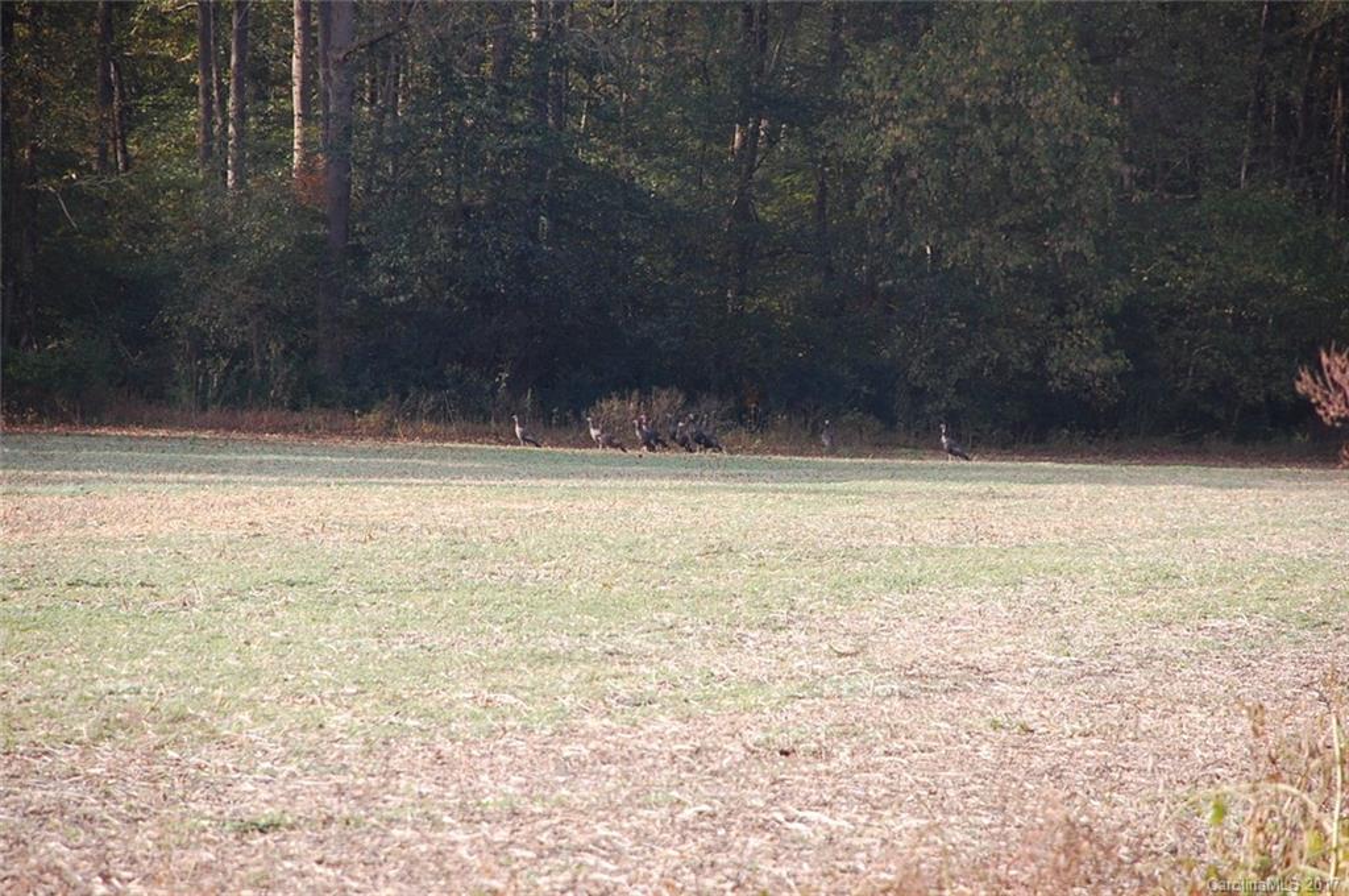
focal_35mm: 202
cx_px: 674
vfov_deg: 6.8
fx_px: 7578
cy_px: 448
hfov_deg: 10.2
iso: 400
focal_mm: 135
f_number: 5.6
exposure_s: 1/200
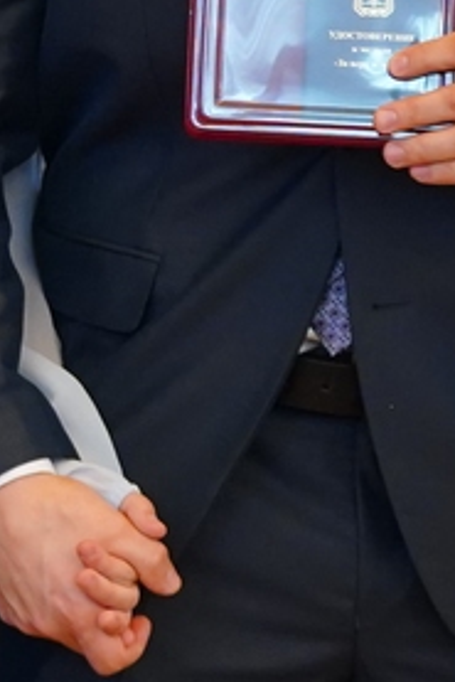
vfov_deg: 4.3
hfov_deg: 2.9
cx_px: -782
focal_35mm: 474
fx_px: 8974
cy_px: 62
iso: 3200
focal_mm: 81
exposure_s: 1/250
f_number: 2.8
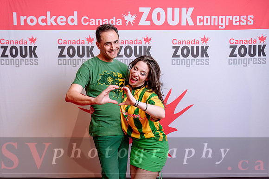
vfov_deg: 36.7
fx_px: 270
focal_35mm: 36
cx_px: 126
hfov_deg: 52.9
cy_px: 95
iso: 200
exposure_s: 1/60
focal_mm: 34
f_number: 3.5
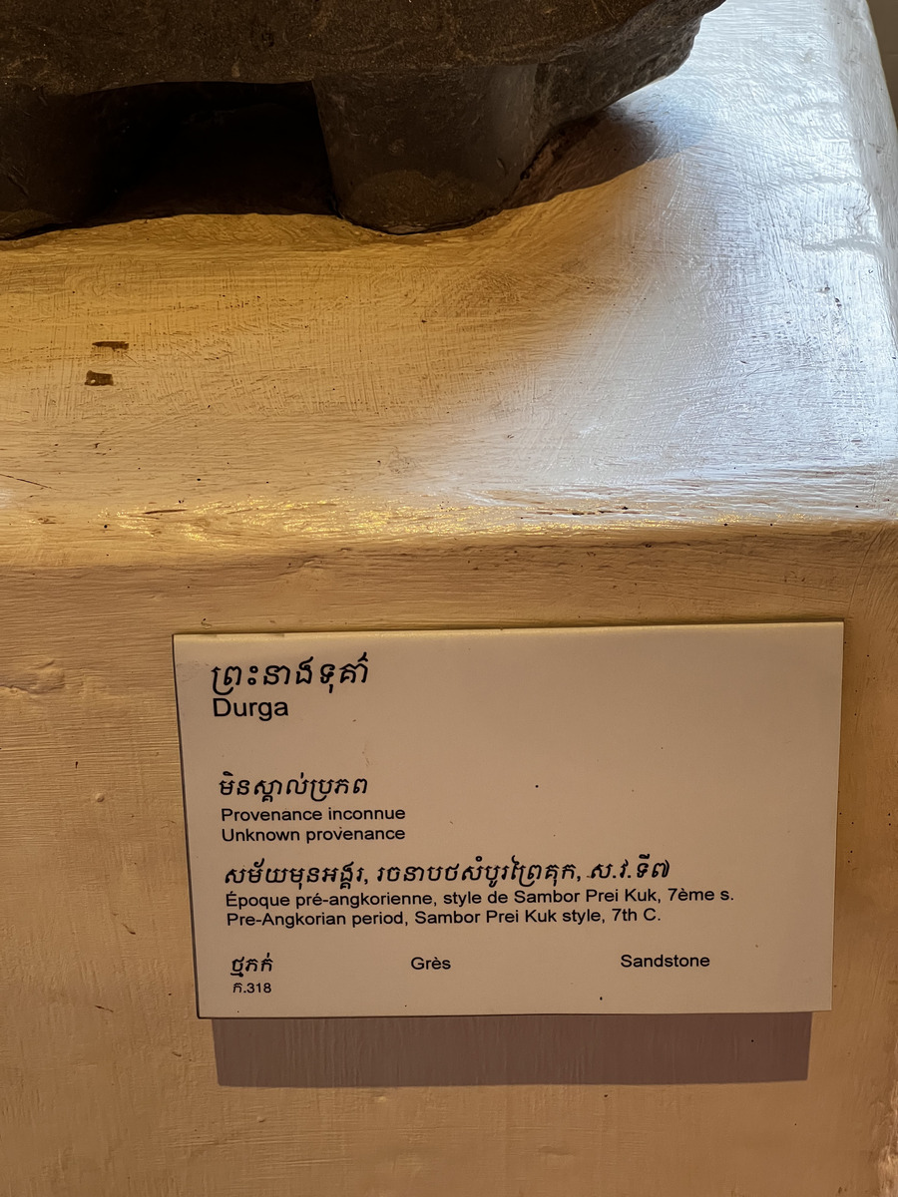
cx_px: 449
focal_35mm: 77
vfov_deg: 25.3
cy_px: 598
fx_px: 2663
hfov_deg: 19.1
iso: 200
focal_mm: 9
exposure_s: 1/99
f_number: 2.8
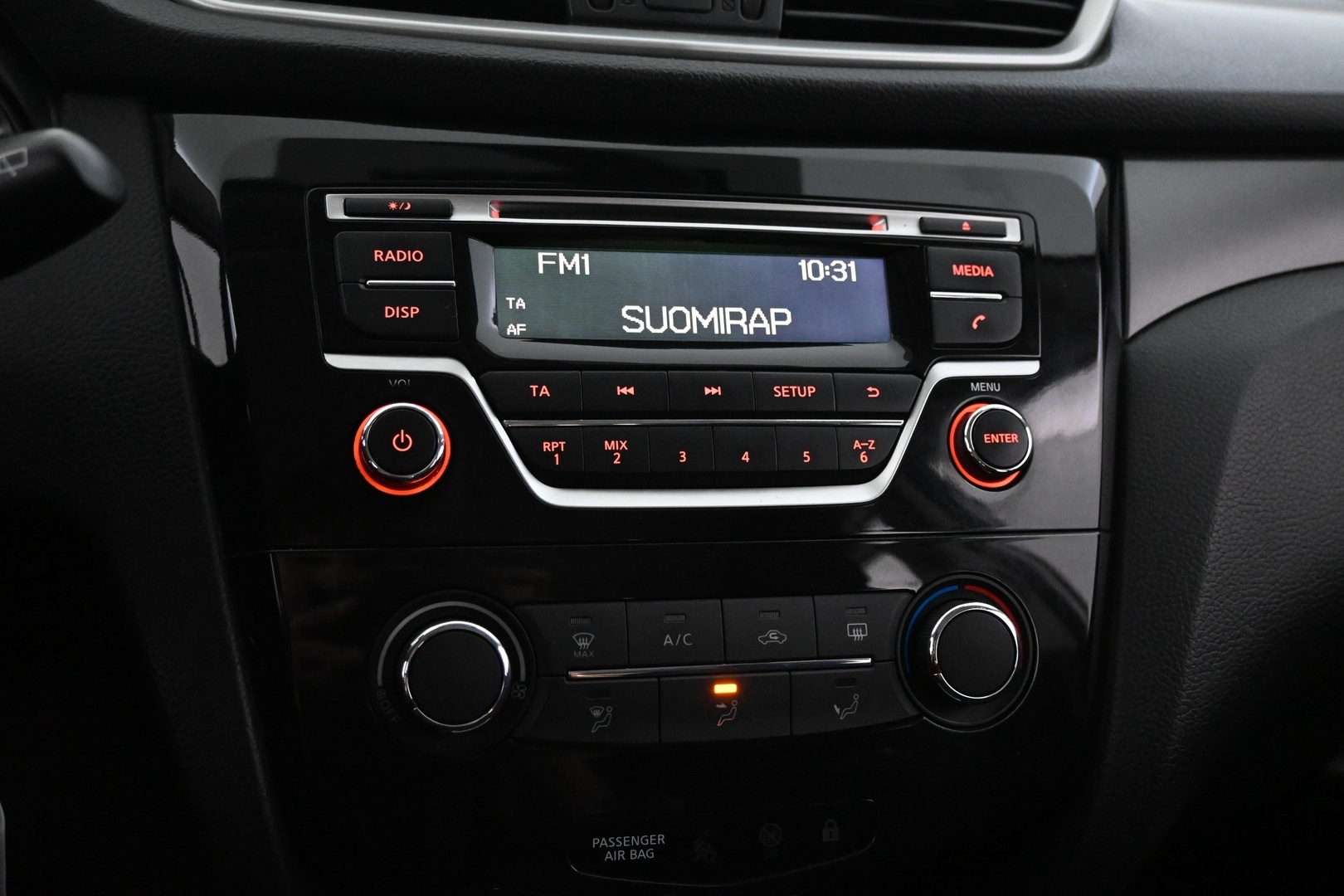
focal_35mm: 34
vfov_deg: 38.4
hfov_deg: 55.1
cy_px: 448
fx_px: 1288
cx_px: 672
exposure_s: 1/50
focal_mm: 23
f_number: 4.2
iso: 6400
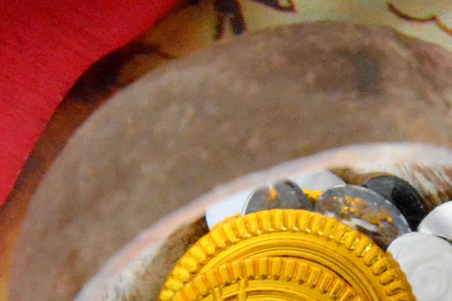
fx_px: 2812
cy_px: 360
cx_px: 334
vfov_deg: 6.1
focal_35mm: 224
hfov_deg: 9.2
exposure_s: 1/3
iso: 6400
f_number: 10
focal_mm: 42
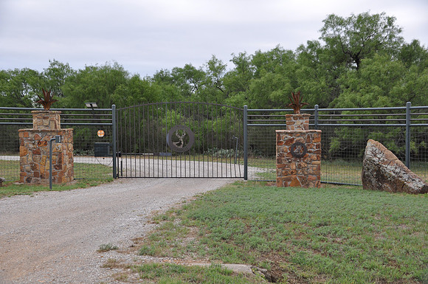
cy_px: 142
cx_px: 214
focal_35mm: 60
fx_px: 712
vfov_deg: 22.6
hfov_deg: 33.4
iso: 200
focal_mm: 40
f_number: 6.3
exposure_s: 1/40
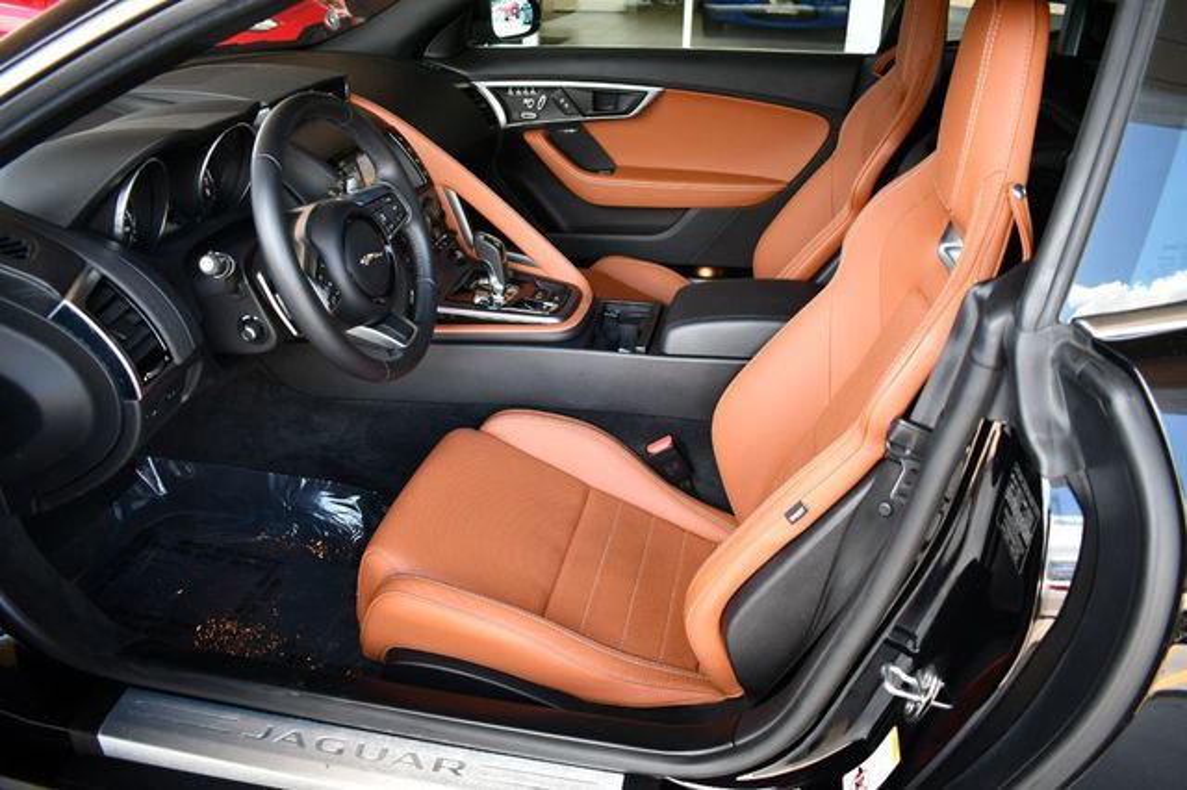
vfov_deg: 47.9
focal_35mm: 27
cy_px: 395
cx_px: 594
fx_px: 890
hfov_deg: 67.4
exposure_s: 1/250
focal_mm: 18
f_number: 3.5
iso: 720
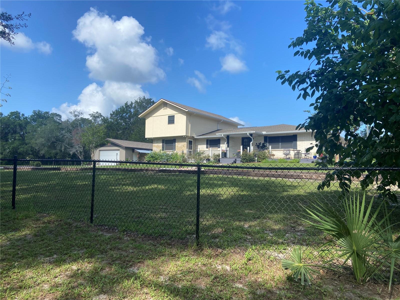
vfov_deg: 53.1
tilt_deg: +2.5
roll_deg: -1.2
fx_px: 300
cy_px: 150
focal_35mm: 26
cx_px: 200
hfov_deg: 67.3
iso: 32
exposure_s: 1/2268
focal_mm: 4.25
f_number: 1.8
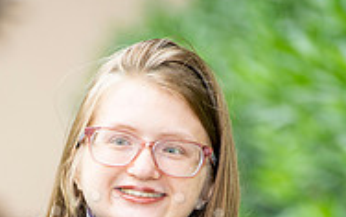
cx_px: 135
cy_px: 357
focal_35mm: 487
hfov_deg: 4.3
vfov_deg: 2.7
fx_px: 4598
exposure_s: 1/125
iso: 320
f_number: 6.3
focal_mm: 200
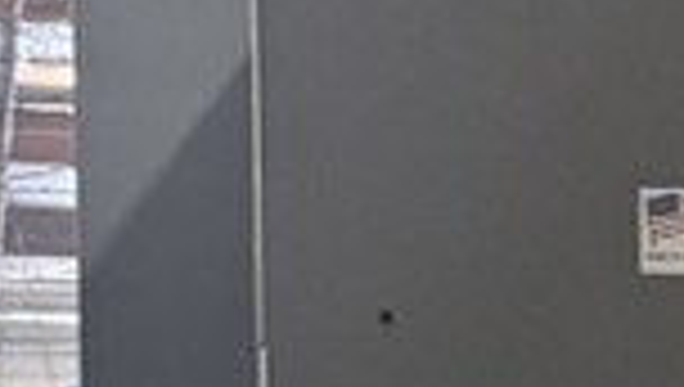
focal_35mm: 220
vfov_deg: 5.4
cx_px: 954
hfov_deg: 9.6
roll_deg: -0.5
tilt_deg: -1.4
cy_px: 882
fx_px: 3996
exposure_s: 1/60
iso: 500
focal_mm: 6.76
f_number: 1.78
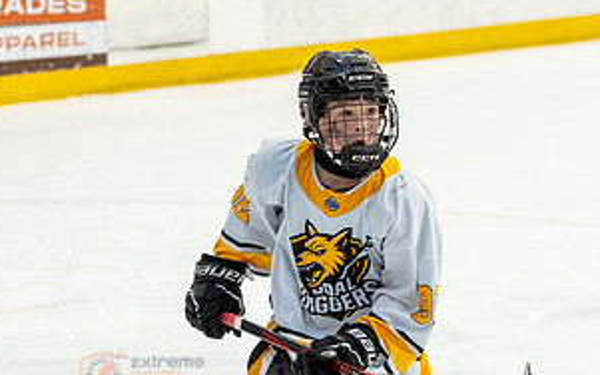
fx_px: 4627
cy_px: 376
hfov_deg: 7.4
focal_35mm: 283
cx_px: 122
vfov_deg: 4.6
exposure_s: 1/640
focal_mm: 85
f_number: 3.5
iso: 800
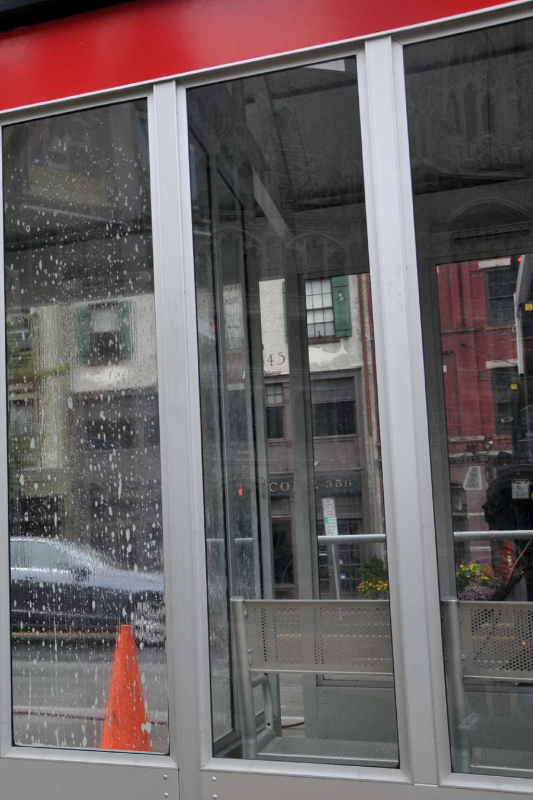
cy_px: 399
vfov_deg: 39.6
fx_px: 1110
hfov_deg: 24.9
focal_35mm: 50
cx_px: -72
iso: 400
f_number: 5
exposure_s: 1/320
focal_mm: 22
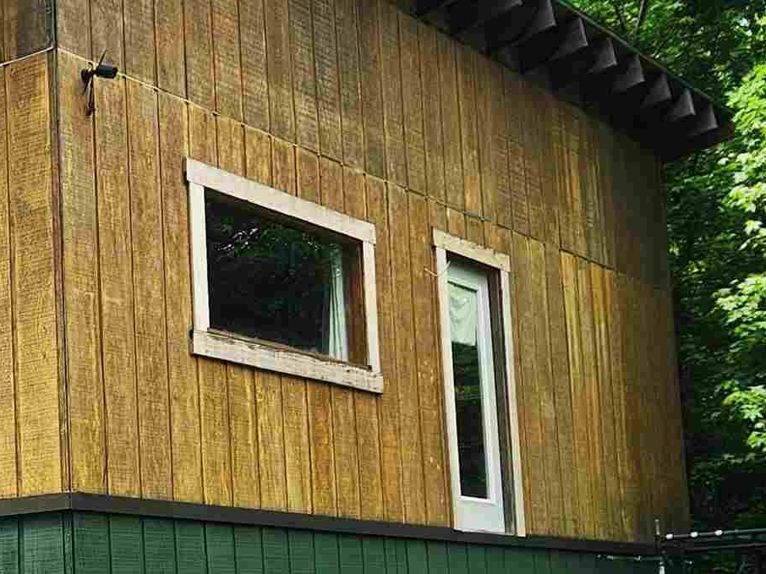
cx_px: 31
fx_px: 1726
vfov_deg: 18.7
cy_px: 473
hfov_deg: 24.1
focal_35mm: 78
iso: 20
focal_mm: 5.4
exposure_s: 1/455
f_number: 1.8
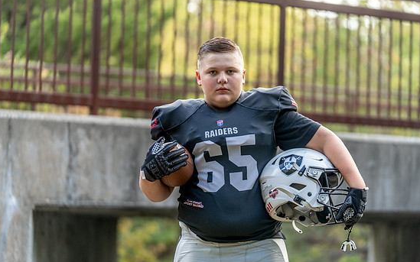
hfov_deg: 14.8
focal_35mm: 141
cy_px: 132
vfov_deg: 9.3
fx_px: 1614
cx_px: 217
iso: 500
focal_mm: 131
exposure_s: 1/320
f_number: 2.8
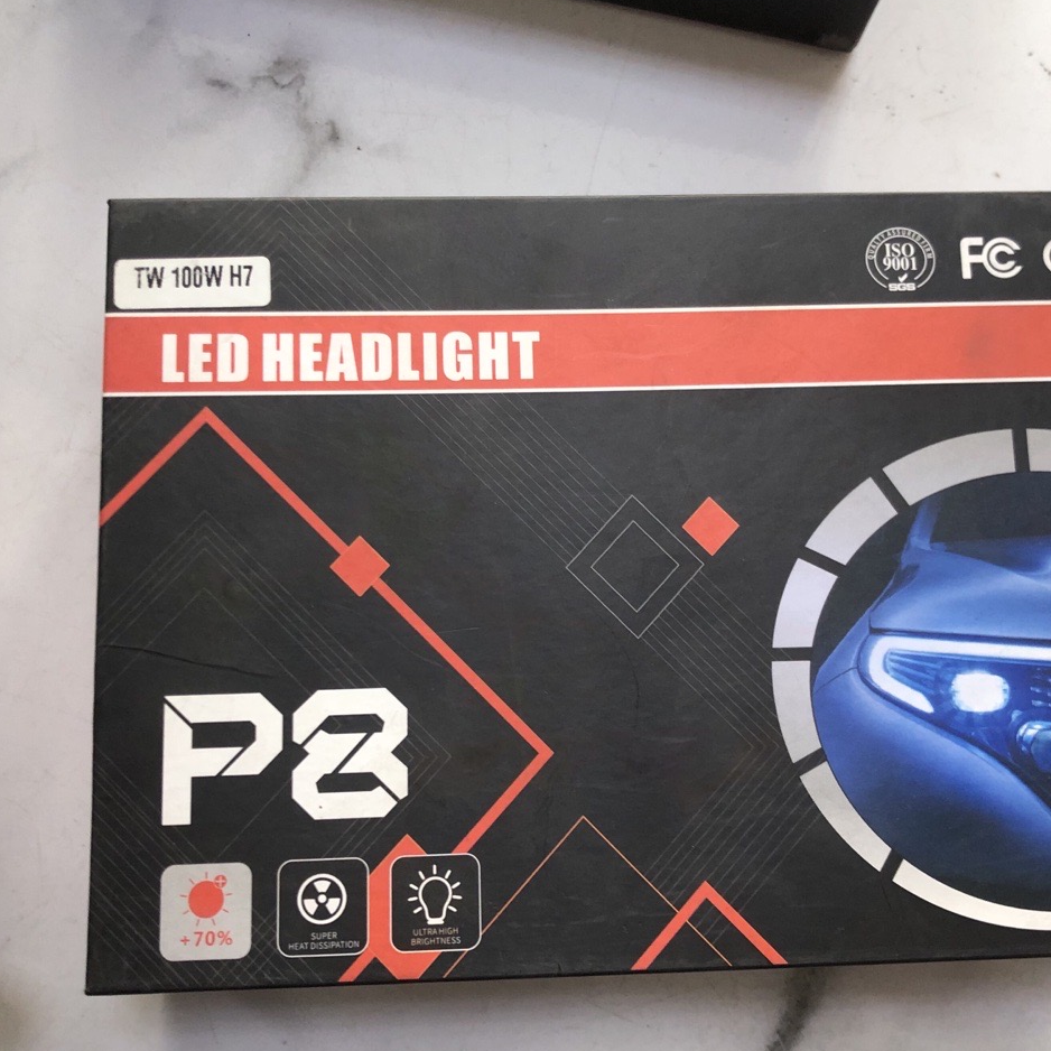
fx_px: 1305
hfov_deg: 43.9
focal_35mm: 38
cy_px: 505
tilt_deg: -81.1
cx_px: 531
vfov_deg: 43.8
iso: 25
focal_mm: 4
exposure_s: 1/30
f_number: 1.8
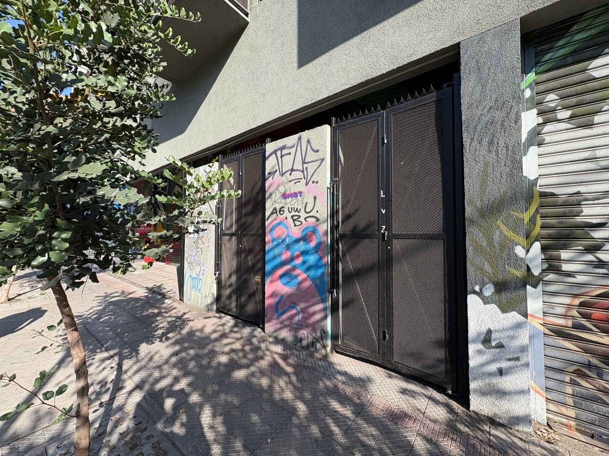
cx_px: 304
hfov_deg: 102.1
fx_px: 246
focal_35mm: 14
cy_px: 228
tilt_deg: +2.7
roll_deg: -0.6
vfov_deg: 85.7
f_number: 2.2
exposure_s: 1/556
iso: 40
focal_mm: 2.22
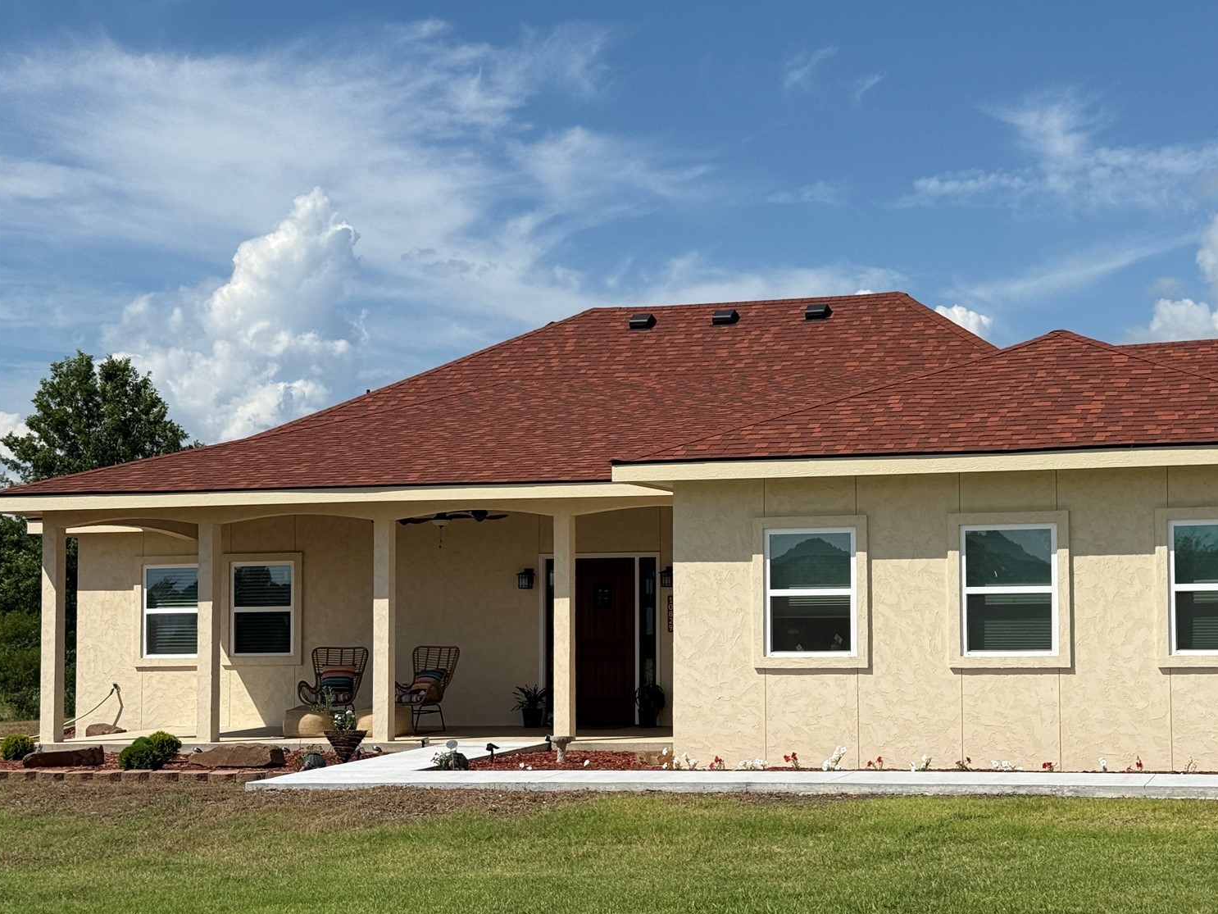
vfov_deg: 23.6
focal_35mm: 62
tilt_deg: +2.9
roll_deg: +0.0
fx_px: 2182
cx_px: 781
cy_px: 524
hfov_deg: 31.0
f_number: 1.78
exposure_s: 1/8772
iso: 64
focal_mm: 6.76
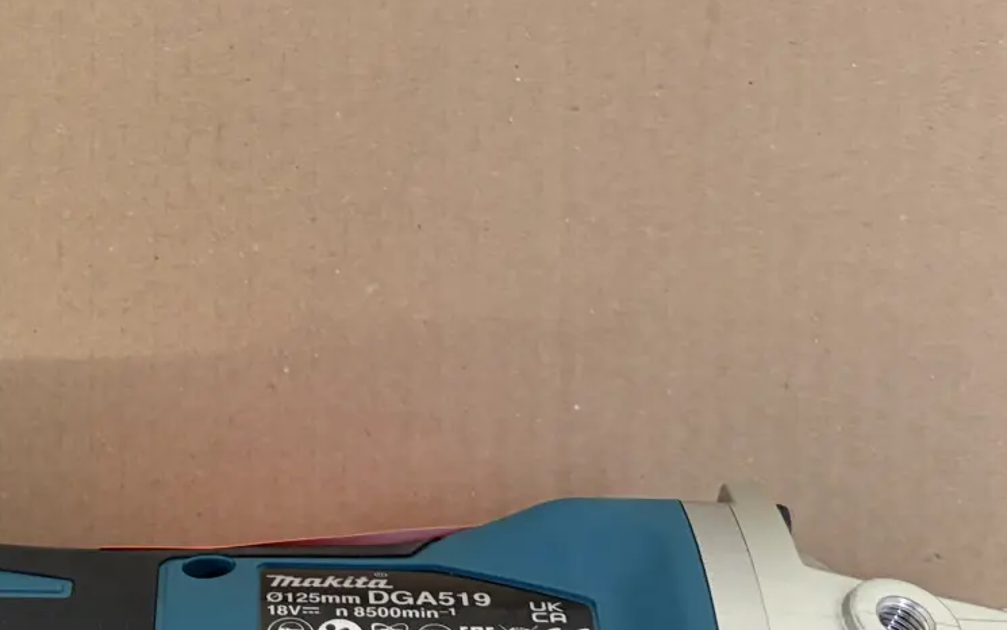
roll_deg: +3.4
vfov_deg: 18.3
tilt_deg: -39.5
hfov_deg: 27.9
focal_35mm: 71
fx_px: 1949
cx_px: 92
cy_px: 423
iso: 200
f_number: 1.6
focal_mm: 5.96
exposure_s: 1/50
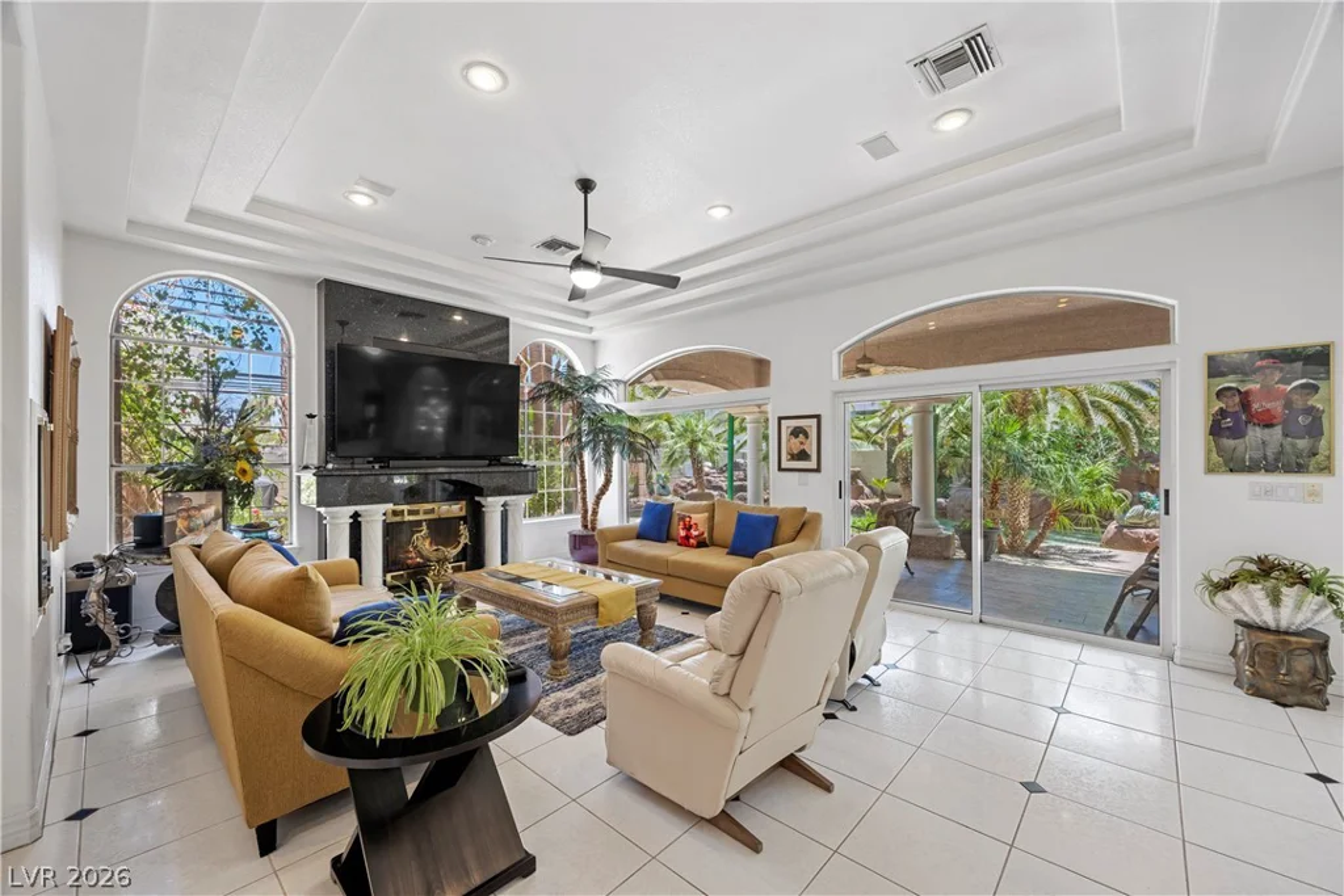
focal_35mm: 14
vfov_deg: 81.2
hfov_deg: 104.2
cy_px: 448
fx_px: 523
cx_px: 672
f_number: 8
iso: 500
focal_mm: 14
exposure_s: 1/3
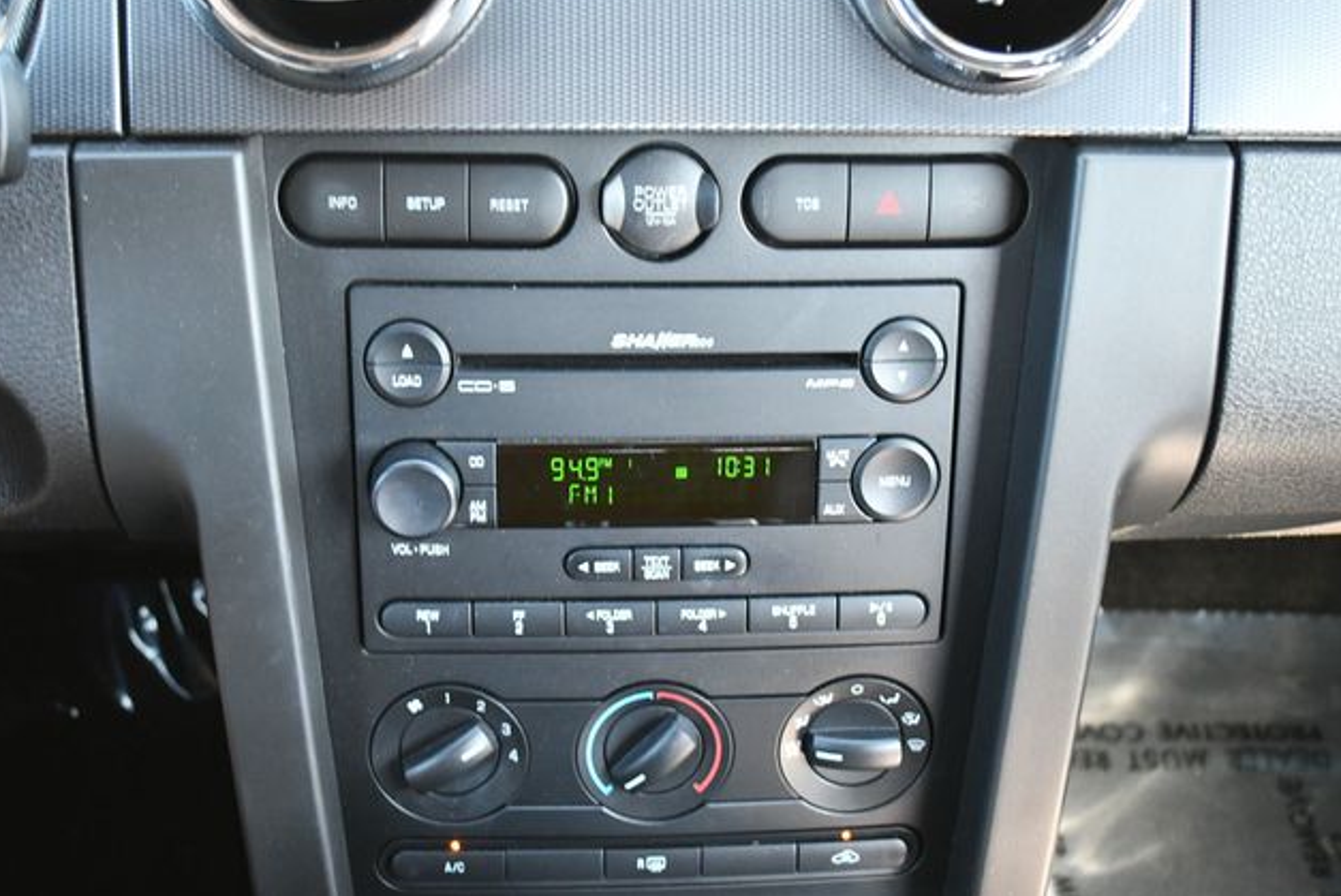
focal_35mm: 49
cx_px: 659
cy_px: 443
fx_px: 1826
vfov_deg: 27.6
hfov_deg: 40.3
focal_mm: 24
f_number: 4
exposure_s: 1/125
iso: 1600
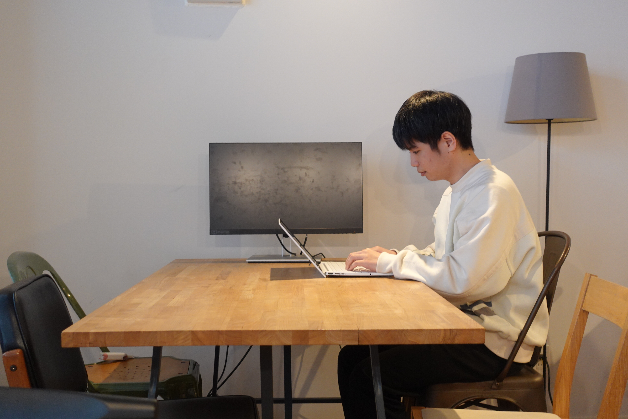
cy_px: 210
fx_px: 733
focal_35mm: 42
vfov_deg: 31.9
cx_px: 314
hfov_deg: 46.4
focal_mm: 16.08
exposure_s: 1/60
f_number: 2.8
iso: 800
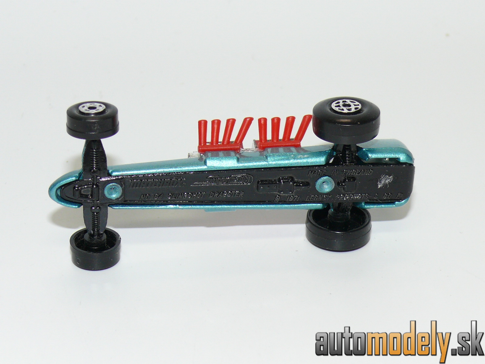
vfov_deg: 14.1
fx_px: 1471
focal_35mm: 105
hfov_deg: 18.7
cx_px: 242
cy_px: 182
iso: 100
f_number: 4
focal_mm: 13.7
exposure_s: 1/30
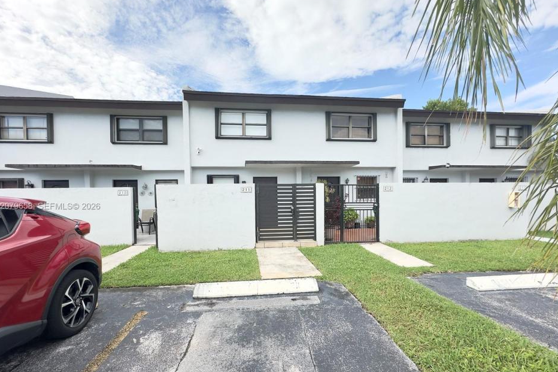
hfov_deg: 100.4
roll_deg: +0.8
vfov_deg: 77.0
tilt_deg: -0.9
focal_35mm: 15
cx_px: 275
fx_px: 232
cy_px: 207
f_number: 2.2
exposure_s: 1/997
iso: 40
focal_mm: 2.22
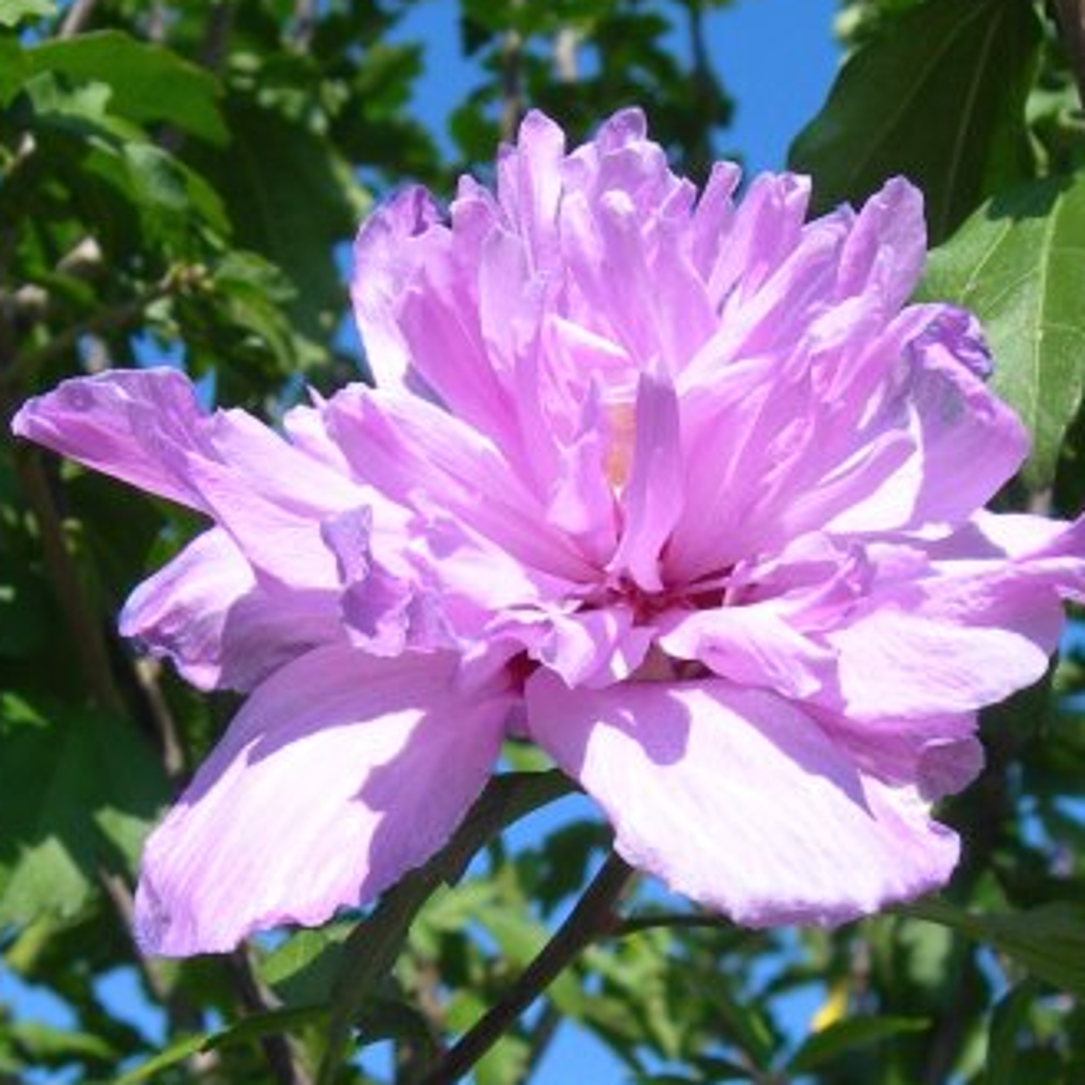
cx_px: 628
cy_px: 564
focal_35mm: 55
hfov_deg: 31.0
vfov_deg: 31.1
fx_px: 1950
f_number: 4.8
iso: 50
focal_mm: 7.8
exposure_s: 1/400
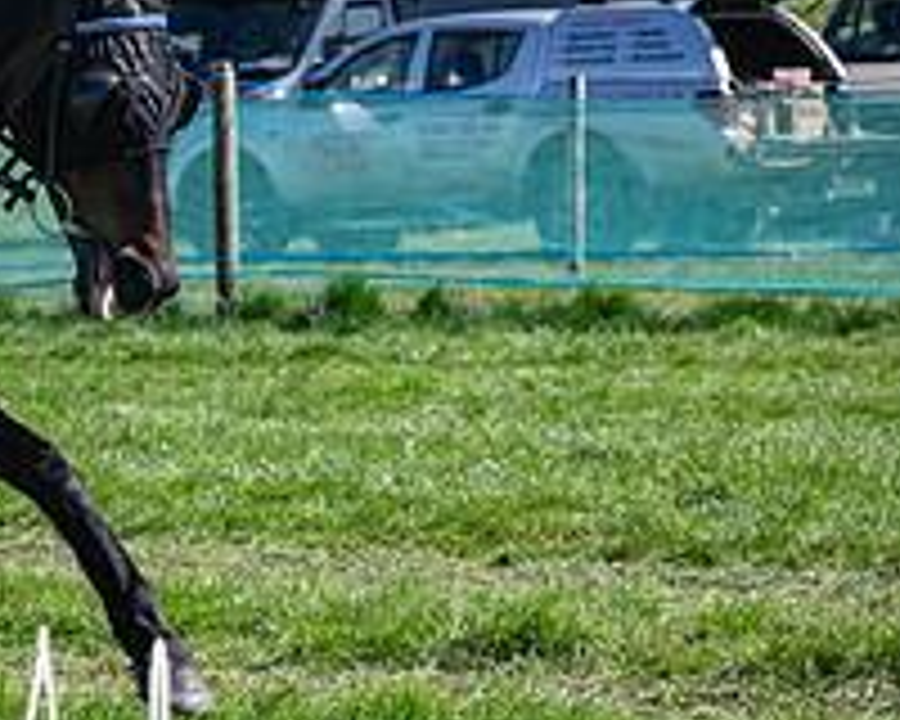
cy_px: 326
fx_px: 5967
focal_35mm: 224
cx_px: -147
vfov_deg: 6.9
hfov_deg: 8.5
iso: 400
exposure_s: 1/2000
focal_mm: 70
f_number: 5
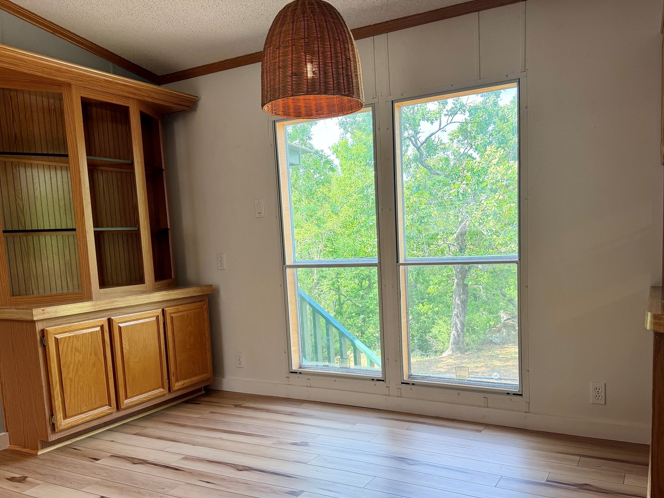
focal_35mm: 29
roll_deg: +3.5
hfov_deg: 61.6
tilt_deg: -6.8
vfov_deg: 47.9
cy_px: 299
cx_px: 351
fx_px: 556
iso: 64
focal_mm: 6.76
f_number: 1.78
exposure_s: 1/202
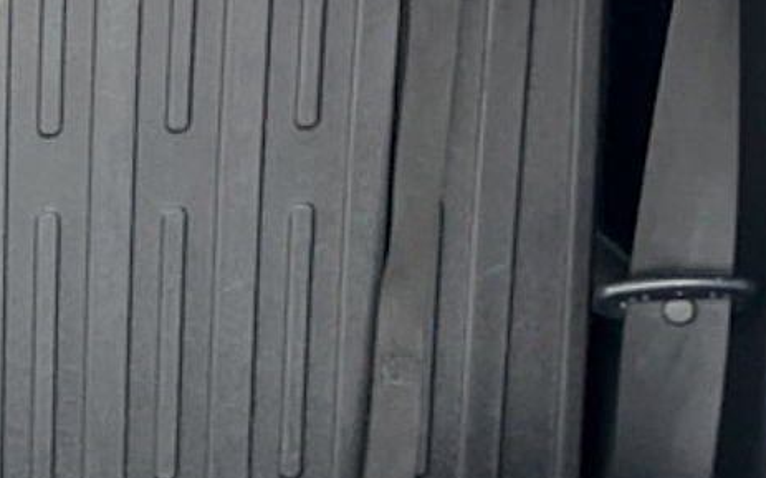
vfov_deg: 11.9
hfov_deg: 16.4
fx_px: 2296
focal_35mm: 110
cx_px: -533
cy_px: 185
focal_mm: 3
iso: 25
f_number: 1.8
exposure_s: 1/120
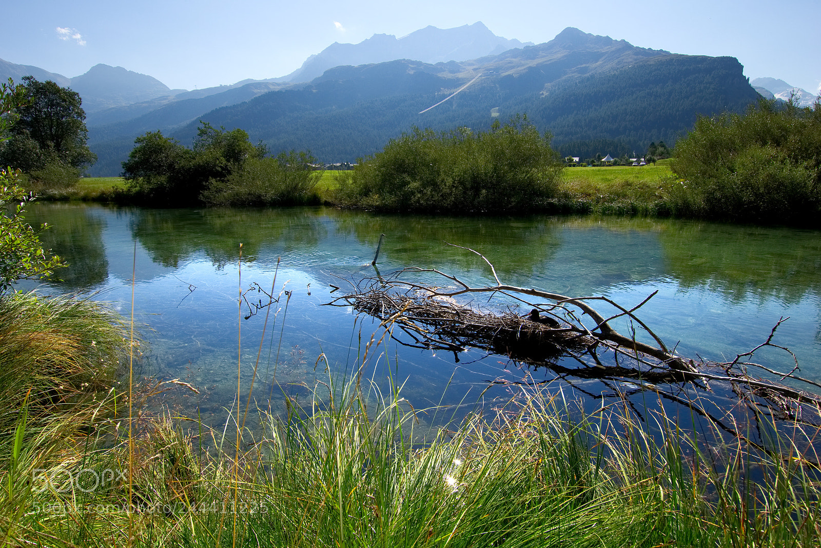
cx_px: 410
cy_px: 274
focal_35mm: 19
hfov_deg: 86.9
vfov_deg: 64.6
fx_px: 433
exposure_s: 1/250
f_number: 10
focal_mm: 13
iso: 100
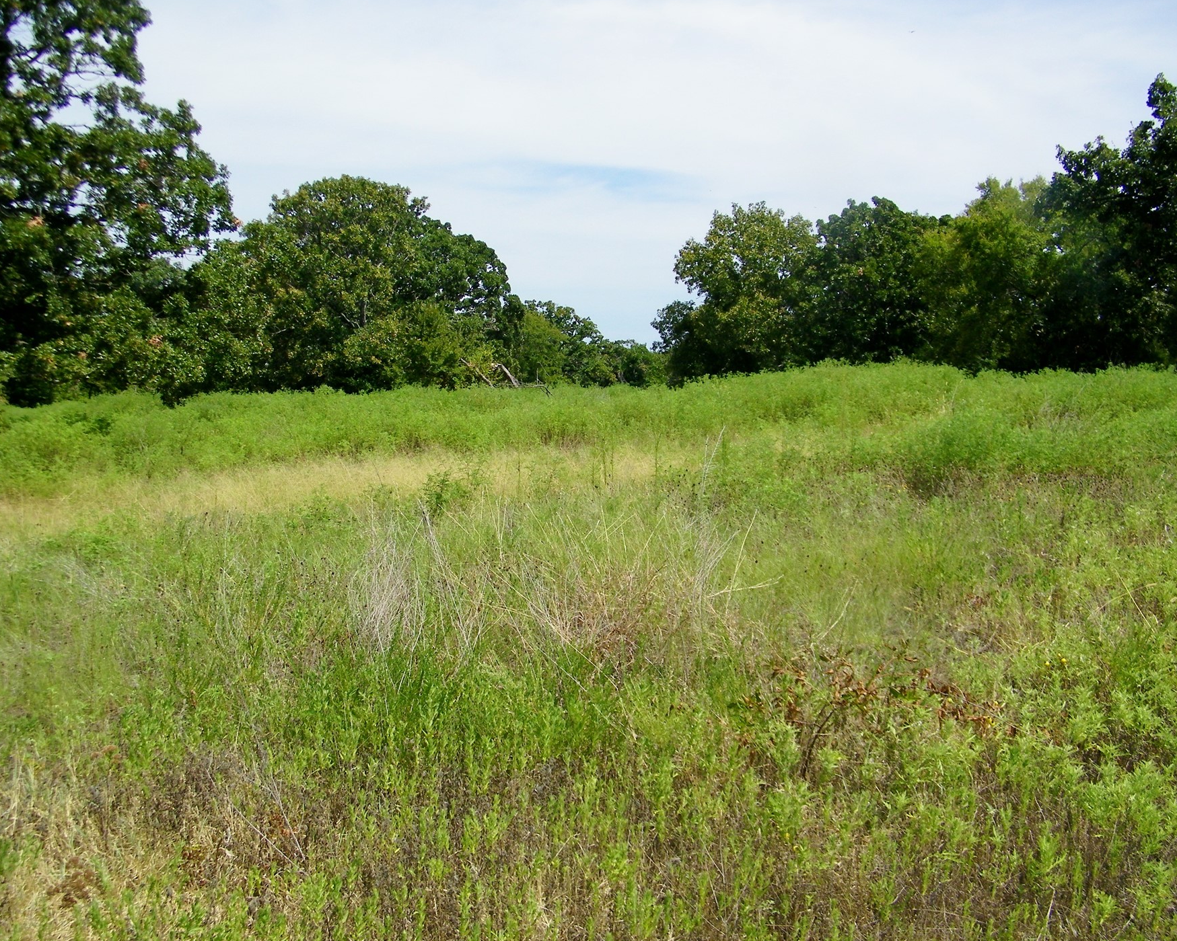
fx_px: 1045
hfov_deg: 58.8
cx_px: 573
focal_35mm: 30
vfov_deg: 48.5
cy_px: 463
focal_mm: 5
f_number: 7
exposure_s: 1/320
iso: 80
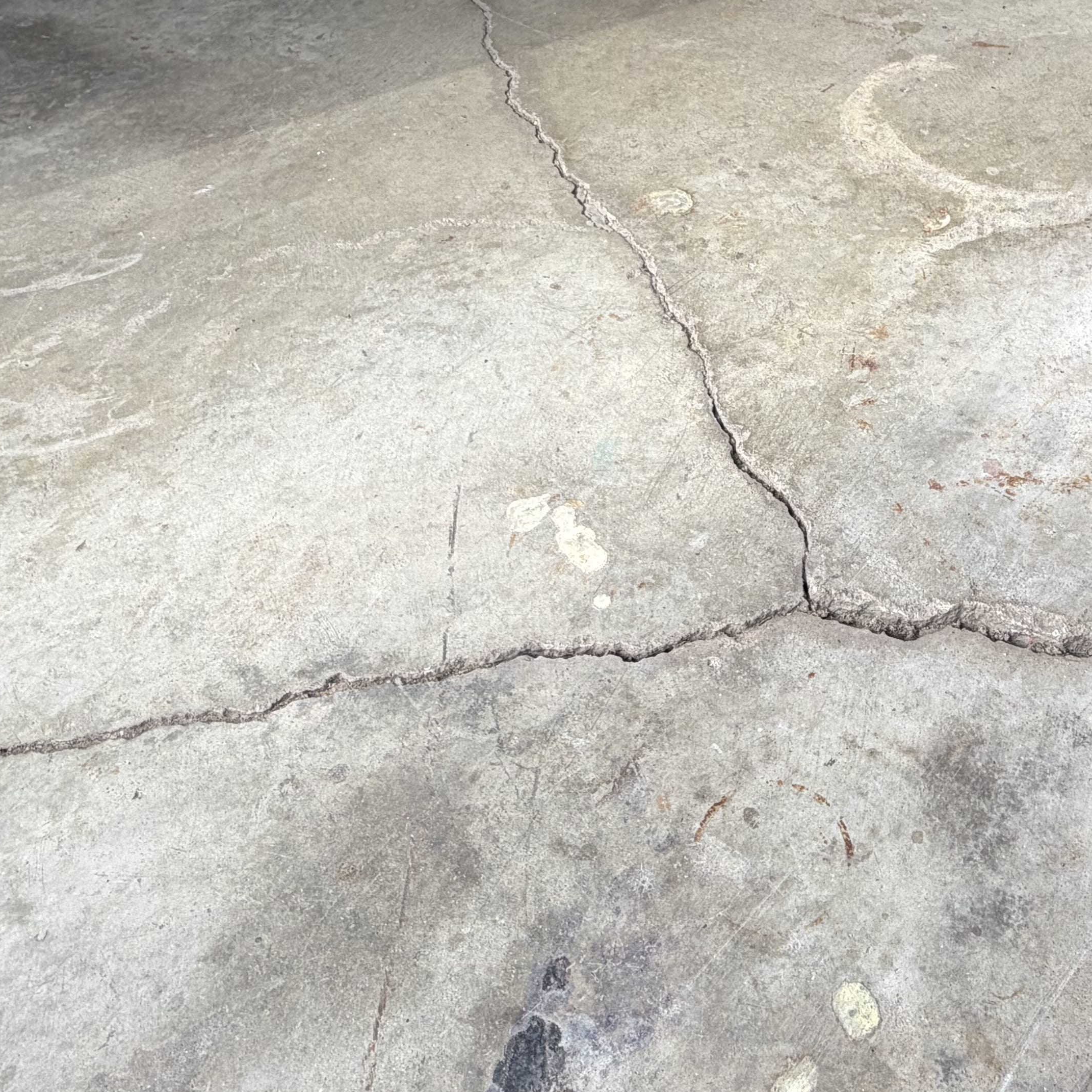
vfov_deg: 48.8
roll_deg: +1.0
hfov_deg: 48.5
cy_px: 354
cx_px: 764
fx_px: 1178
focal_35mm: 33
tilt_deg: -39.3
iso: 25
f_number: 2.2
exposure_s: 1/120
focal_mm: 2.22
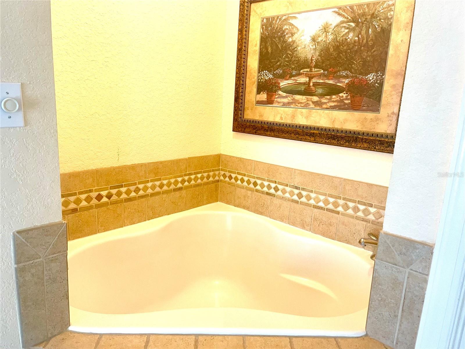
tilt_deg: -12.1
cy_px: 174
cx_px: 232
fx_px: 336
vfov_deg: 54.9
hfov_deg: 69.4
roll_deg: -3.2
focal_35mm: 25
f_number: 1.6
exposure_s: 1/60
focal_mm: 5.1
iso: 125
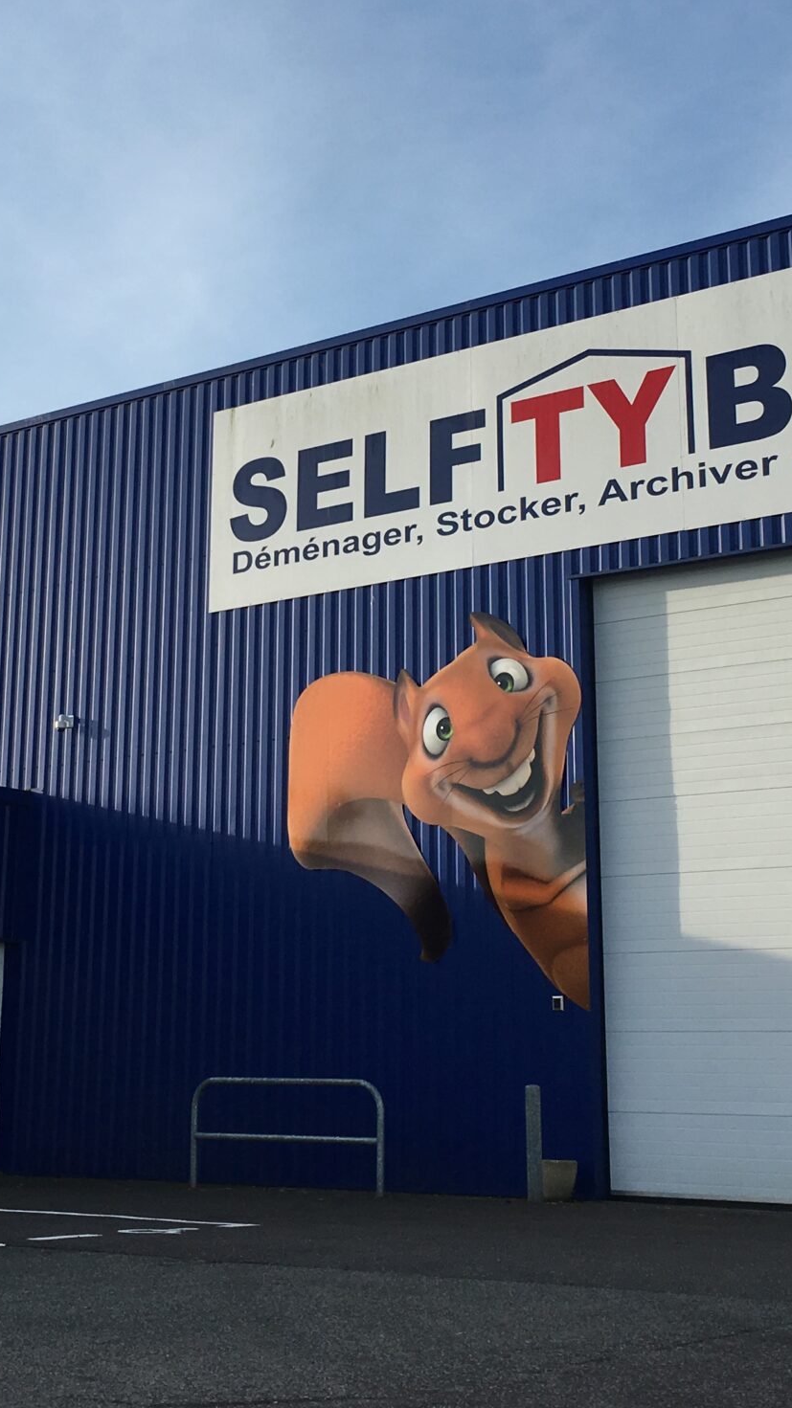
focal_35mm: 55
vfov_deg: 37.6
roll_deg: -1.7
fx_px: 2054
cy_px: 520
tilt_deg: +15.2
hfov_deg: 21.7
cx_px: 248
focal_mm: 4.15
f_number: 2.2
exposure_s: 1/1261
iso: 25
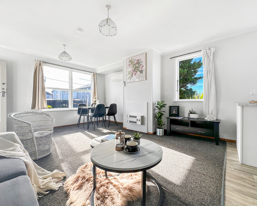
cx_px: 138
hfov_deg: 96.6
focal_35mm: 15
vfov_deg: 84.0
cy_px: 103
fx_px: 114
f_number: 2.2
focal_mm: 2.22
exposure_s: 1/179
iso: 40
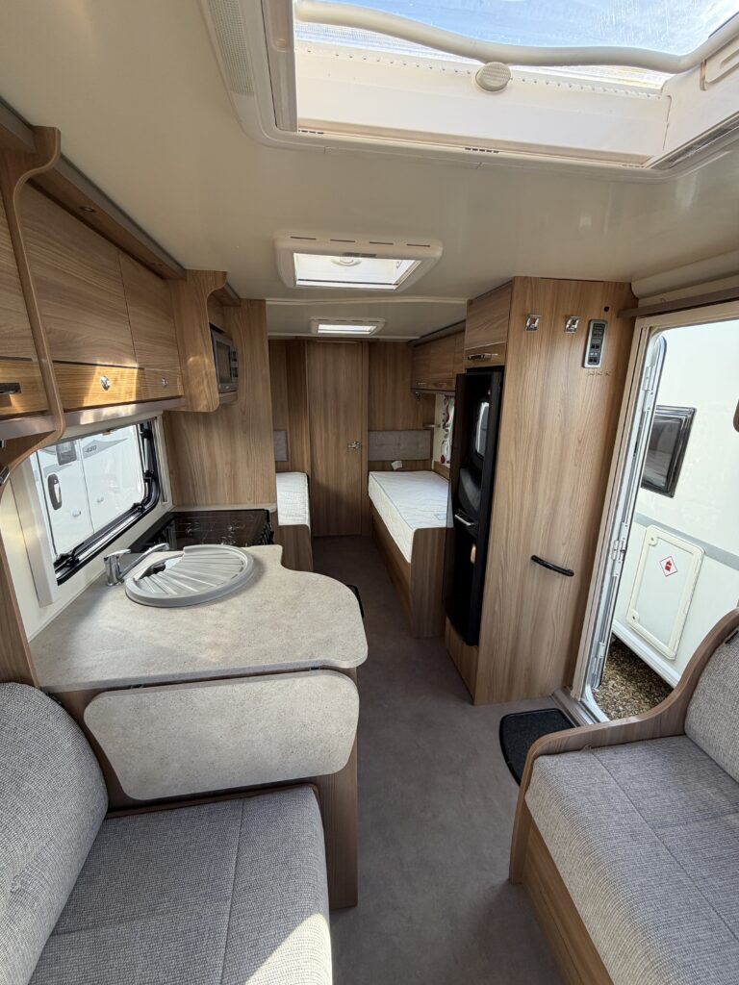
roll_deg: -1.0
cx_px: 370
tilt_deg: -14.4
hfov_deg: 85.7
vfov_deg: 102.1
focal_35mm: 14
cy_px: 492
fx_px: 399
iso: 50
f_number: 2.2
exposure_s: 1/145
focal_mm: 2.22
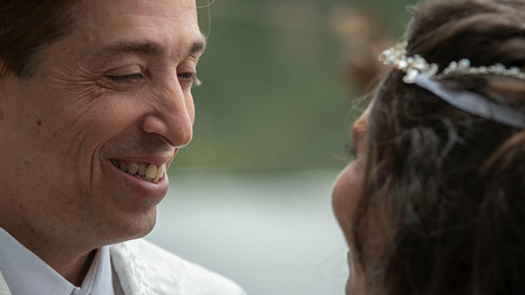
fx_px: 3773
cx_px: 264
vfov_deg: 4.5
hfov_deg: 8.0
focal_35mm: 271
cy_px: 118
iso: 160
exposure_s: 1/200
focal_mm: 200
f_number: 5
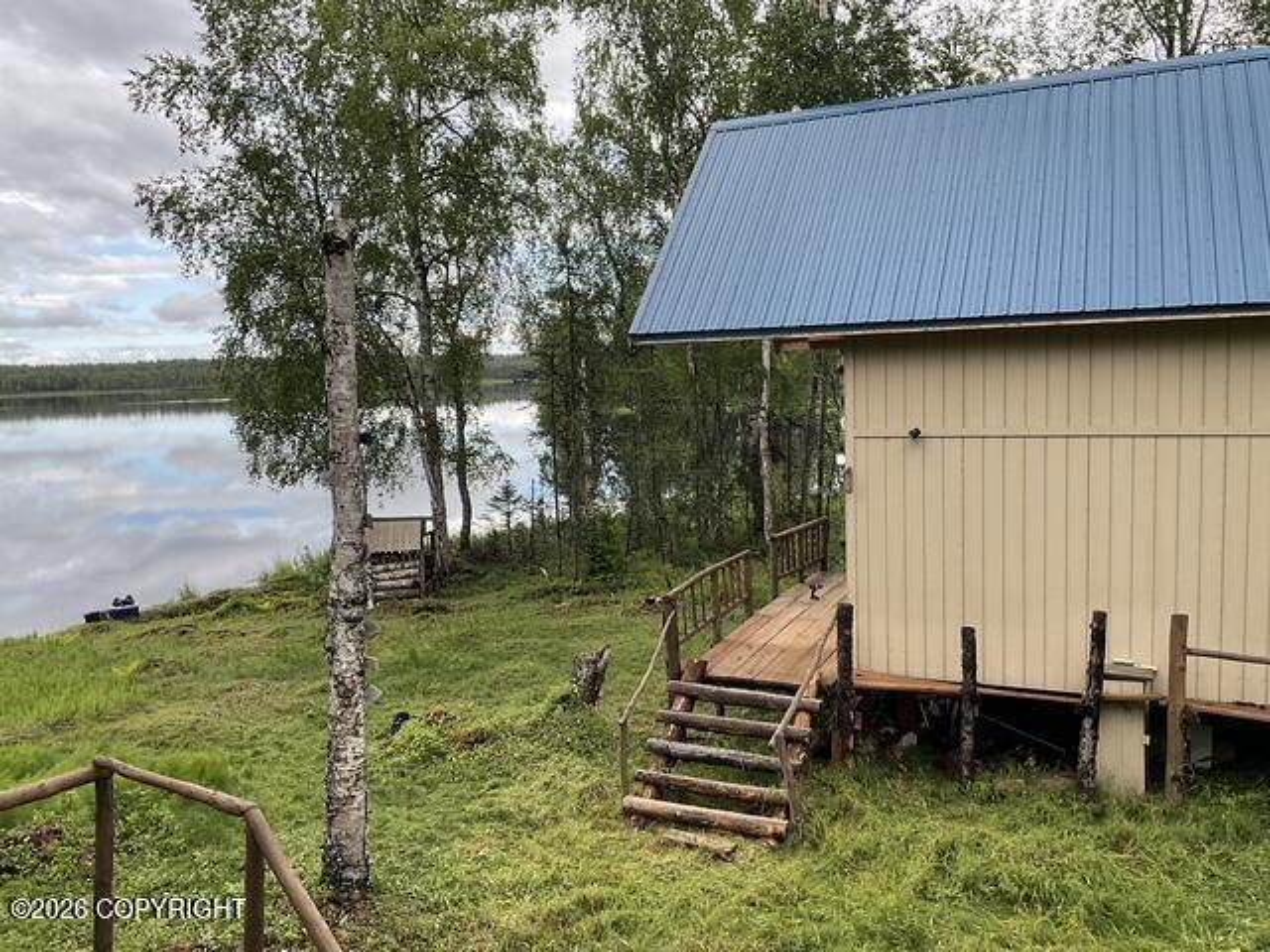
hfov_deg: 61.7
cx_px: 635
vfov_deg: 48.2
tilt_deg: -6.1
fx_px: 1064
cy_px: 476
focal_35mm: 29
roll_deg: +1.3
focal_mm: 3
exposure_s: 1/340
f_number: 1.8
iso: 16
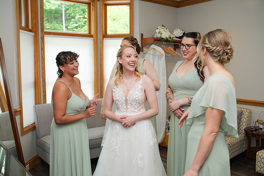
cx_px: 132
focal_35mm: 35
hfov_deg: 54.5
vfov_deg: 37.8
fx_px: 257
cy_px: 88
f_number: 3.5
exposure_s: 1/200
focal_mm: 35
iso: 800
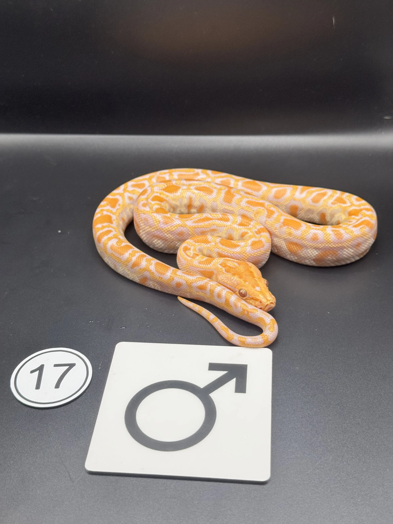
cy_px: 262
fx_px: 727
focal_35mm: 48
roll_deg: +3.1
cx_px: 196
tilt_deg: -39.6
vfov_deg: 39.7
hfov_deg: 30.3
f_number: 1.78
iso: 100
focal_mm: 6.76
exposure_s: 1/100
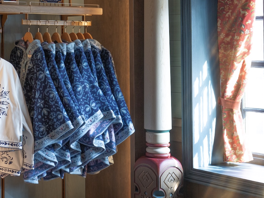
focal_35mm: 77
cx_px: 24
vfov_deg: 18.9
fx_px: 587
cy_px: 32
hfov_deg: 24.6
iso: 320
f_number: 3.2
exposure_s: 1/60
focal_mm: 40
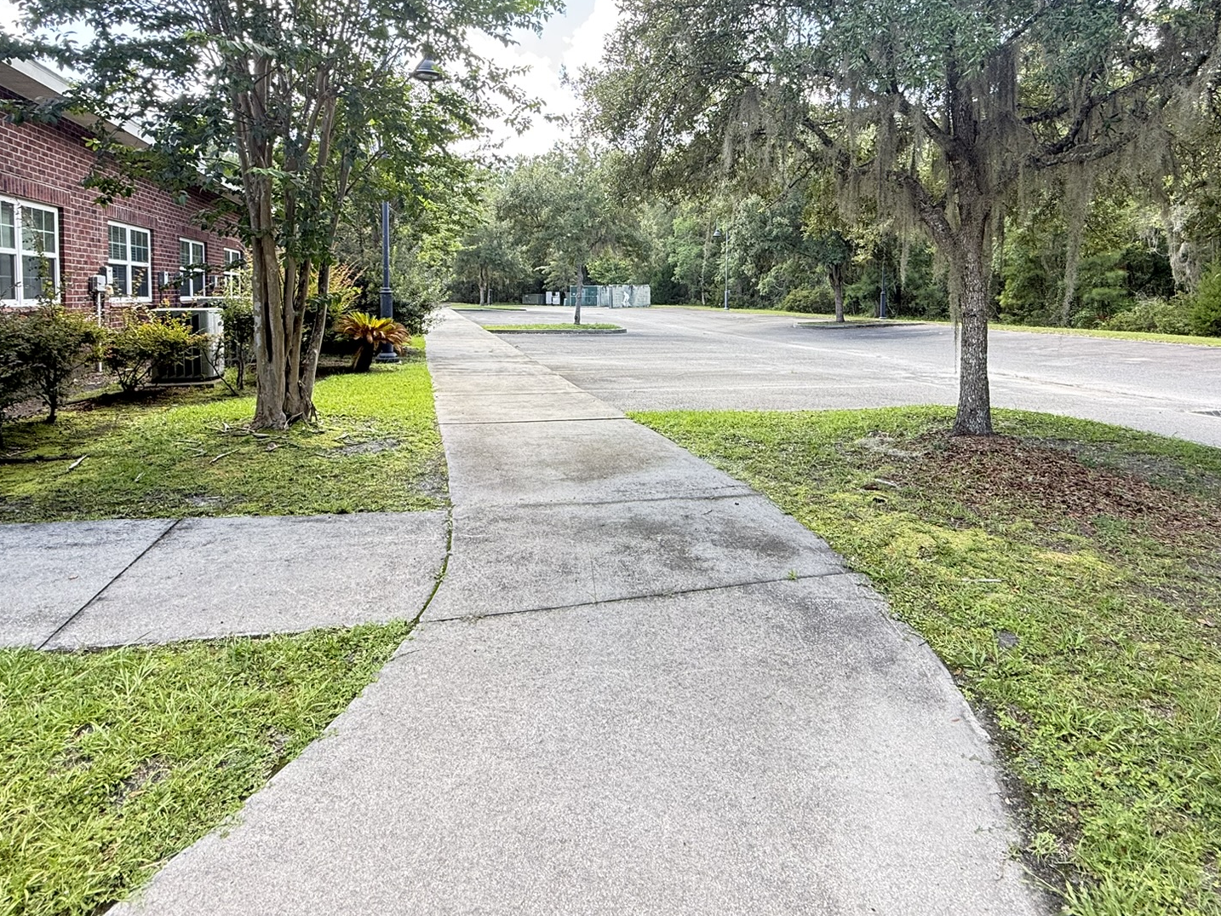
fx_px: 705
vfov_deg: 64.5
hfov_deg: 81.7
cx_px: 629
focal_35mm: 20
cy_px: 316
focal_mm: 2.22
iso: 64
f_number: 2.2
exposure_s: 1/99
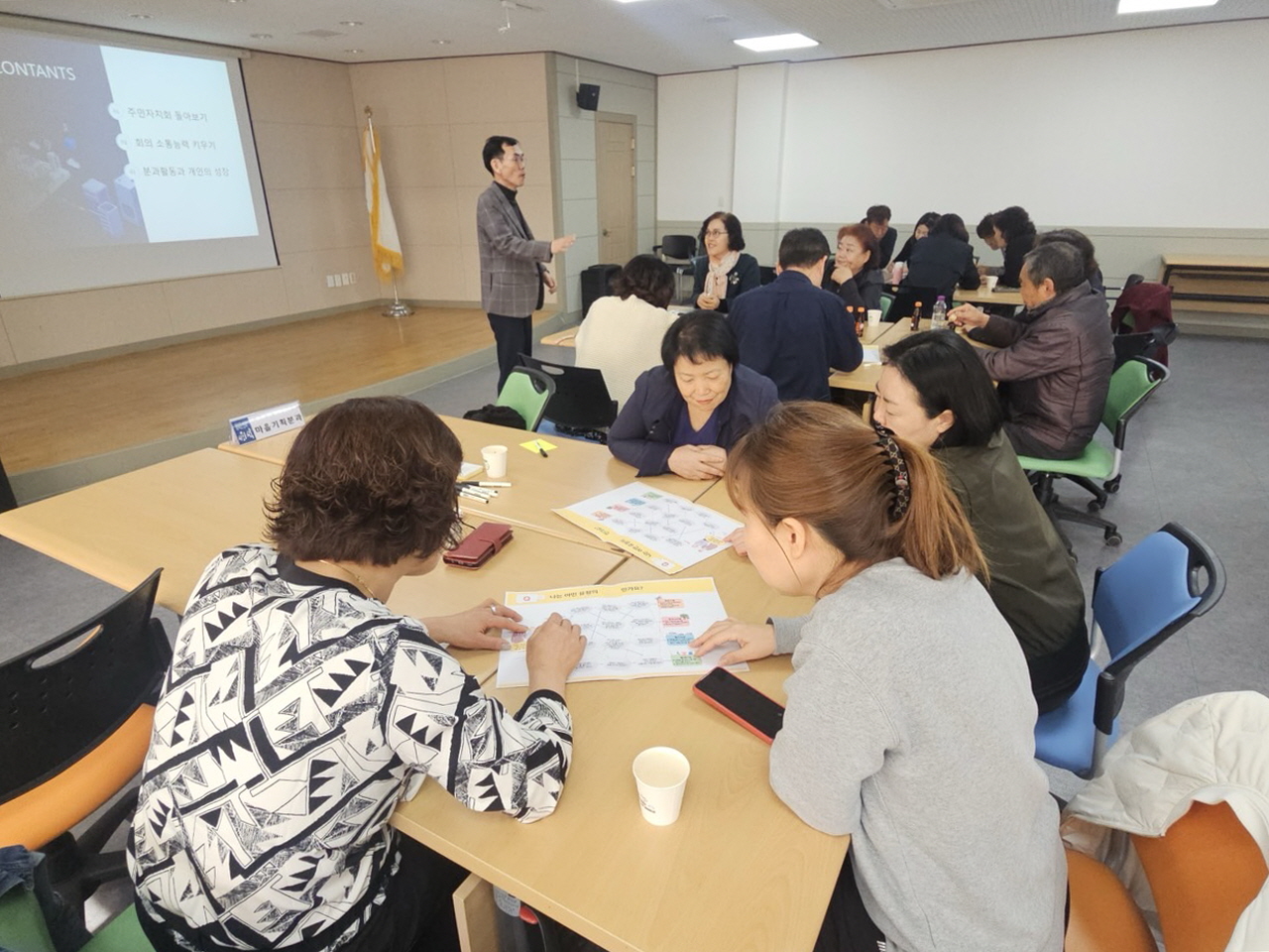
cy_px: 476
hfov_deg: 106.2
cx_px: 634
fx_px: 477
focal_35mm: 13
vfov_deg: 89.9
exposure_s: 1/60
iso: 125
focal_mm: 2.2
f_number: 2.2
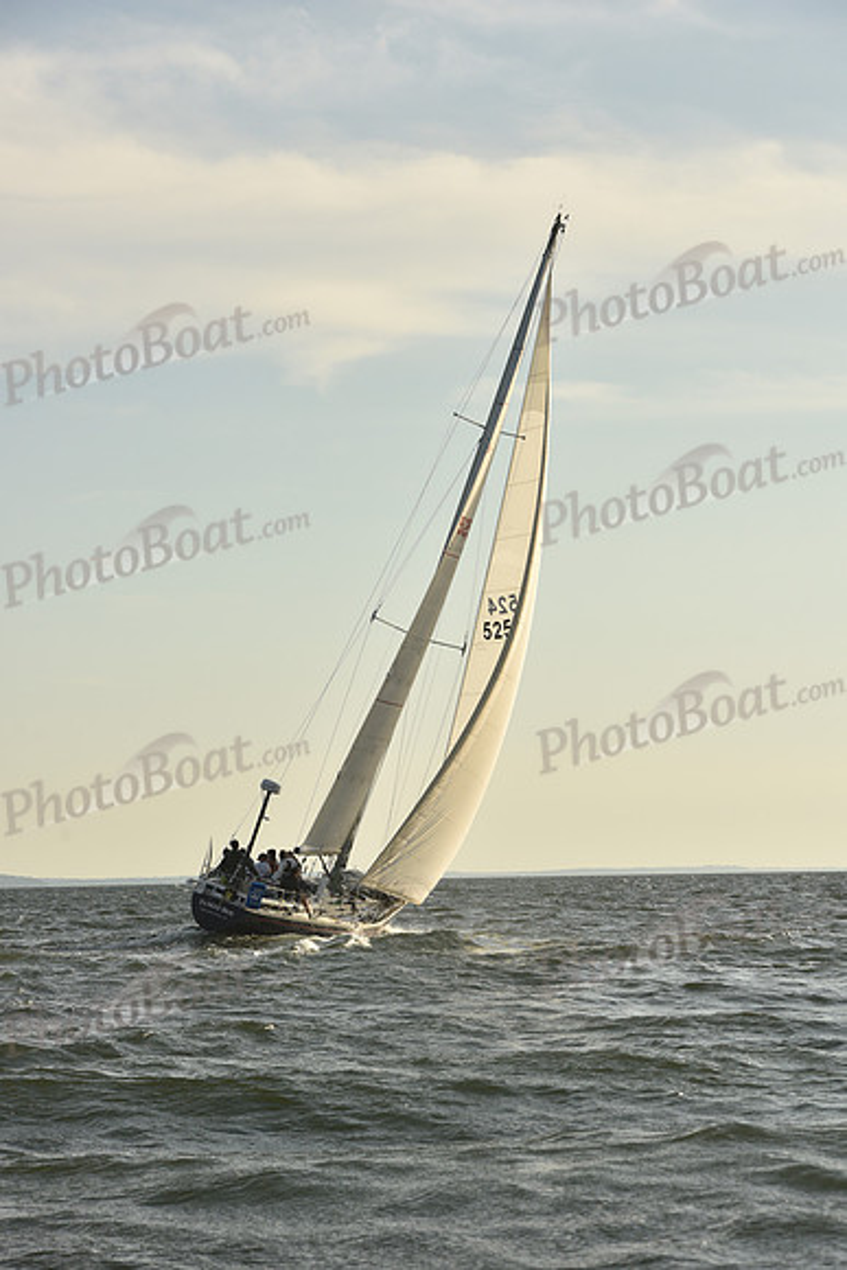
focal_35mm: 105
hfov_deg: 13.0
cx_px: 424
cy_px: 635
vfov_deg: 19.5
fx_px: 3703
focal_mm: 105
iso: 250
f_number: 8
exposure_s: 1/1000
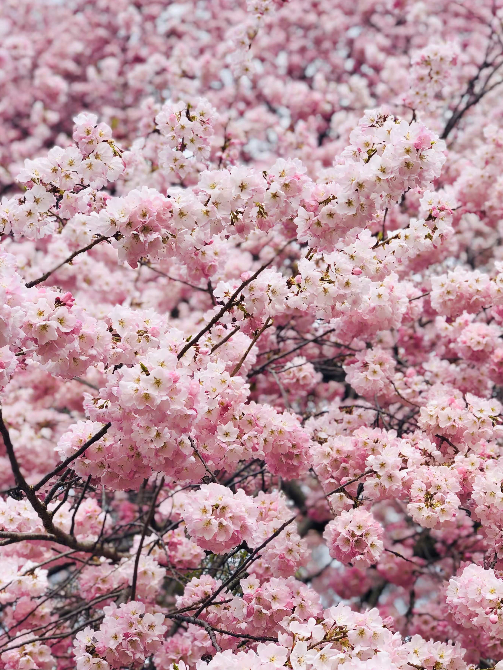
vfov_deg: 33.2
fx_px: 1124
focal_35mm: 58
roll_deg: +0.1
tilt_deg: +28.1
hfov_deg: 25.2
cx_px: 276
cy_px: 352
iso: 16
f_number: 2.4
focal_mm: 6
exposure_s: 1/1104
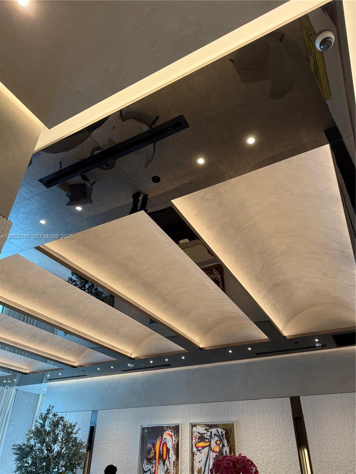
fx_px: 329
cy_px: 237
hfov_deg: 56.8
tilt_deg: +35.3
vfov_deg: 71.6
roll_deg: -1.8
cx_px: 178
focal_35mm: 24
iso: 160
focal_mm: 6.76
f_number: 1.78
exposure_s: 1/171
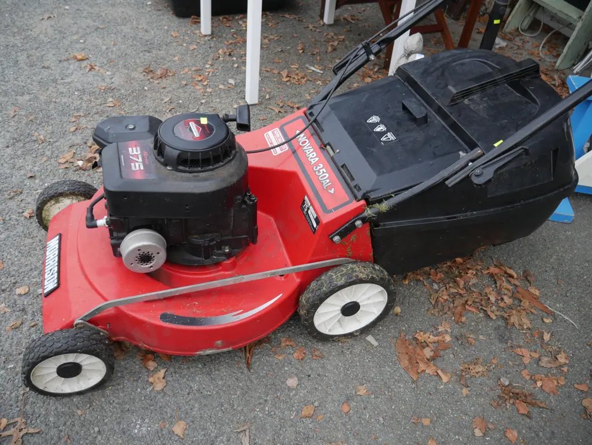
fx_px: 479
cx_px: 296
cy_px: 222
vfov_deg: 49.8
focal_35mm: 28
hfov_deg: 63.4
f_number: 3.5
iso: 200
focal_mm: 14
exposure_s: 1/125
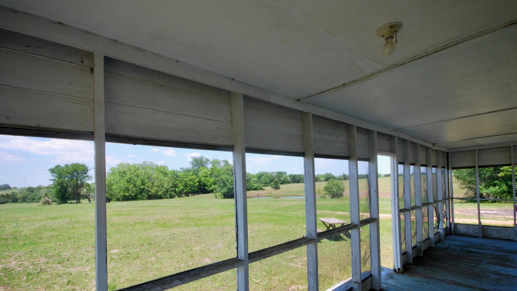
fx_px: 219
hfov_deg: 99.4
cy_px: 168
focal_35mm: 16
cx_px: 257
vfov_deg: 66.7
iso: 100
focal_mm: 10
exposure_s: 1/160
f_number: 6.3
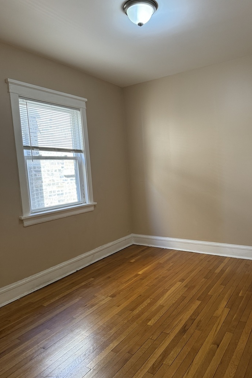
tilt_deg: -6.8
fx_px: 273
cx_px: 145
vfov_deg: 69.4
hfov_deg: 49.4
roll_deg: +3.8
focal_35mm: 26
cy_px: 196
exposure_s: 1/60
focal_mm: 6.76
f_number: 1.78
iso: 200
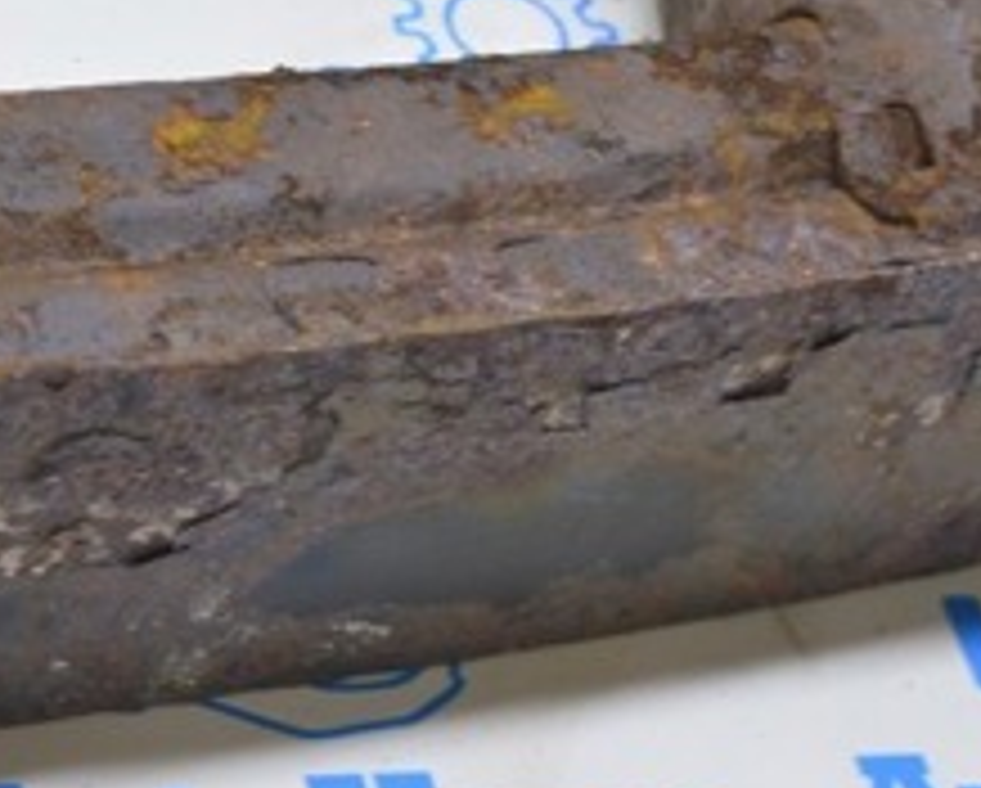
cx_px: 297
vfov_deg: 10.7
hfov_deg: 13.3
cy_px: 110
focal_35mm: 144
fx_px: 4197
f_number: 5.6
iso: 400
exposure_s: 1/20
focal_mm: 35
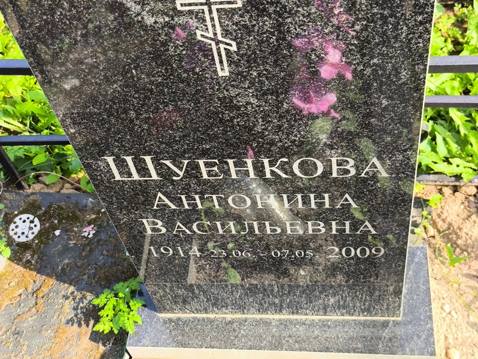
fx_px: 691
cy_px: 180
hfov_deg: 38.2
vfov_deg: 29.1
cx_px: 239
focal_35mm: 50
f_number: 1.7
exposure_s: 1/309
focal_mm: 4.71
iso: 50
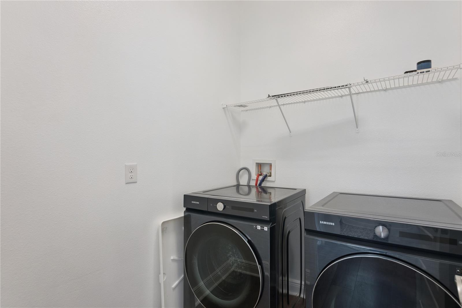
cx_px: 231
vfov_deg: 70.5
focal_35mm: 17
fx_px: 218
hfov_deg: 93.3
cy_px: 154
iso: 1000
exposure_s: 1/50
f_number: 8
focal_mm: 17
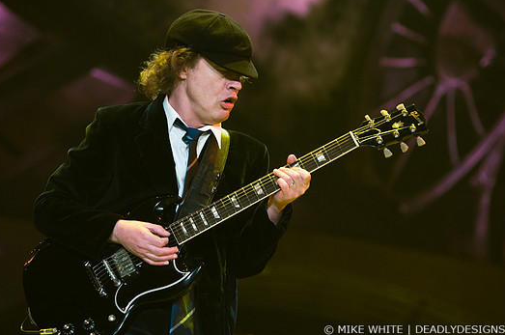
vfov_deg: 5.1
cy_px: 152
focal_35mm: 266
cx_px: 258
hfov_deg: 7.8
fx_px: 3726
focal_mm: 160
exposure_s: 1/200
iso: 800
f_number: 4
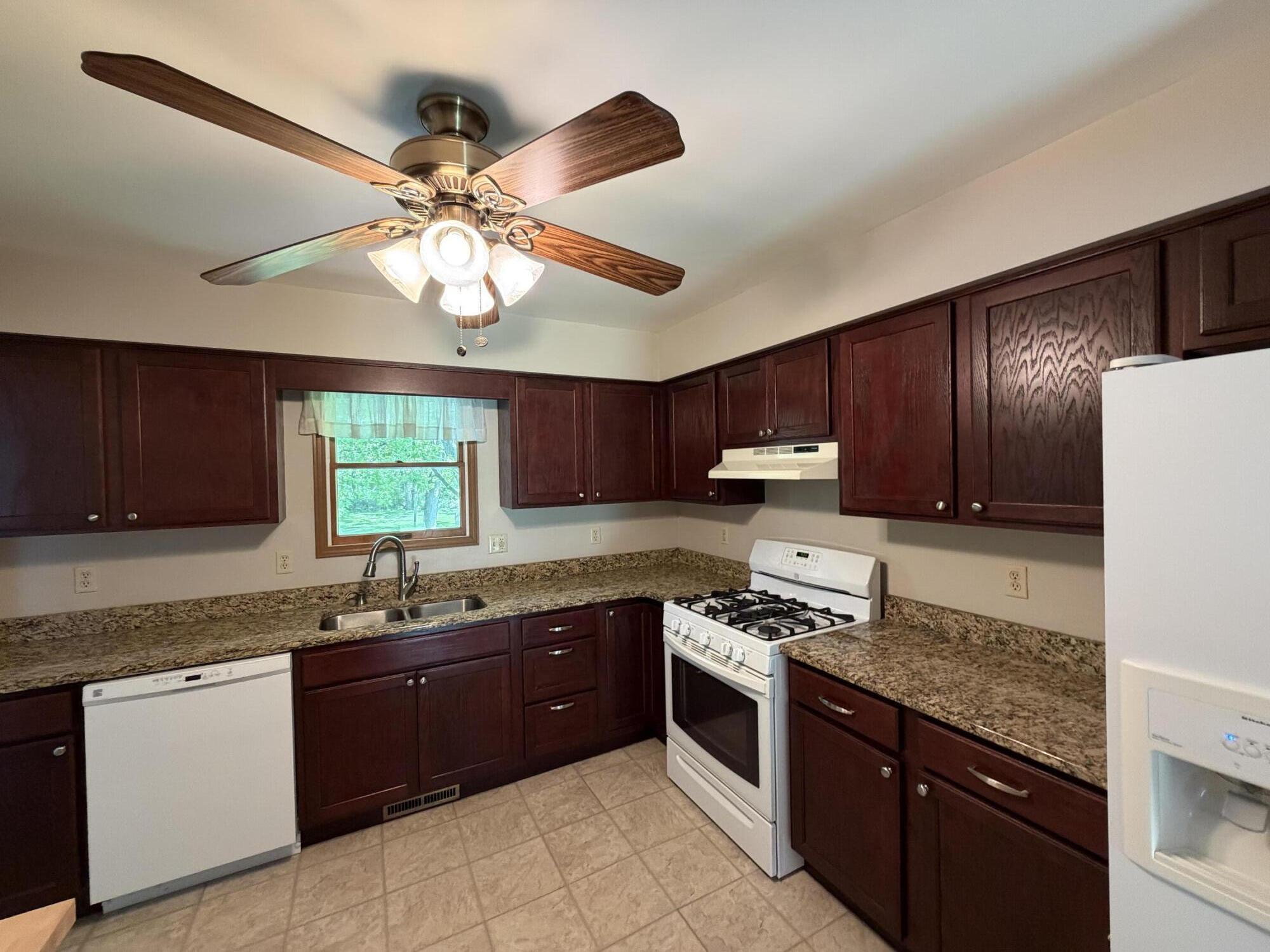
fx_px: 514
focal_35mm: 14
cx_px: 635
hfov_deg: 102.1
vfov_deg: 85.7
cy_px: 476
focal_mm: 2.22
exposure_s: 1/60
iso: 320
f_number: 2.2
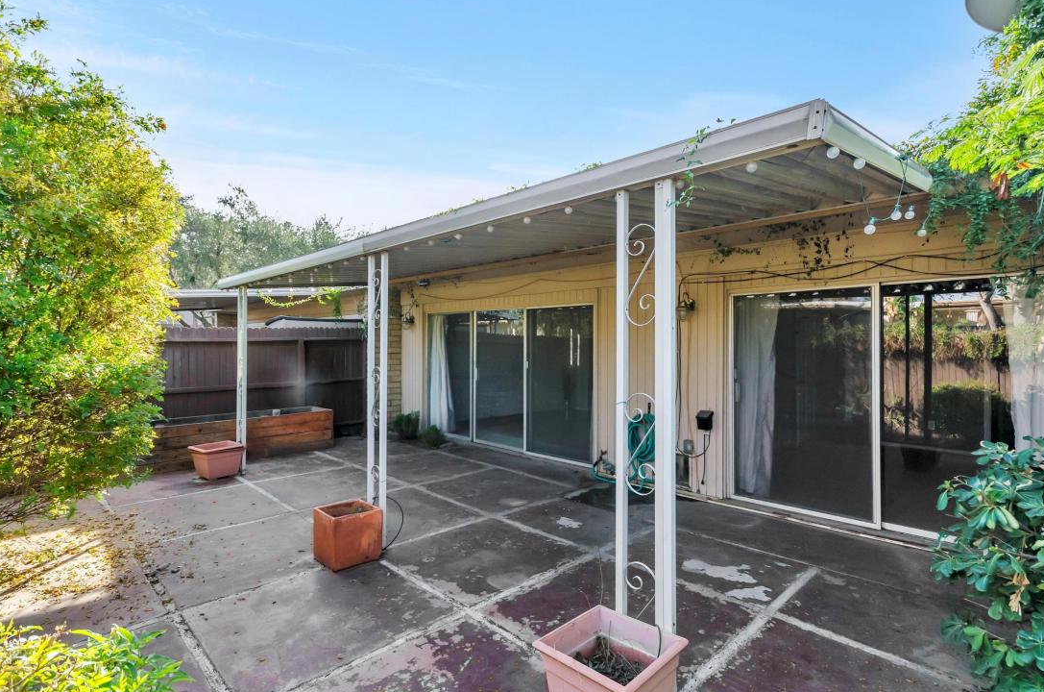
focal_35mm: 16
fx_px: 463
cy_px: 347
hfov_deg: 96.8
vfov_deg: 73.5
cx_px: 513
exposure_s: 1/320
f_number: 9
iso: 640
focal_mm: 10
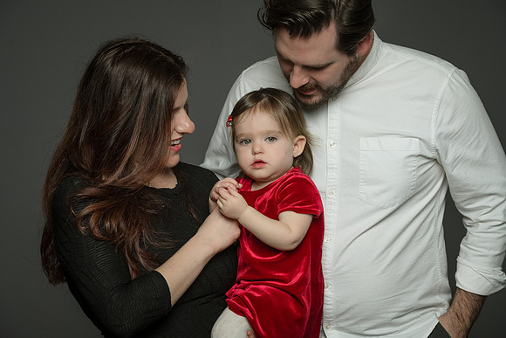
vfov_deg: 11.0
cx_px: 253
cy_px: 169
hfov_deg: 16.4
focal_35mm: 125
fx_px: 1757
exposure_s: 1/160
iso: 400
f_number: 9
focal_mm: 125
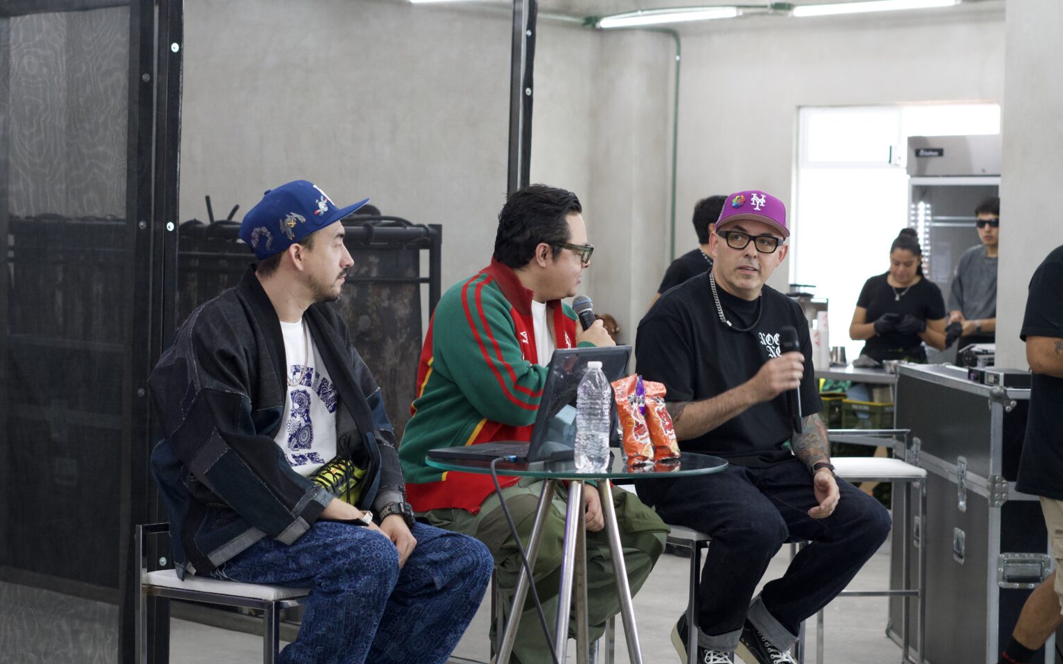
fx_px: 2231
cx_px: 528
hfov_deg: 26.8
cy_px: 346
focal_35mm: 77
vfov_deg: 16.9
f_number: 4
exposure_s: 1/160
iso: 2000
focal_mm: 50
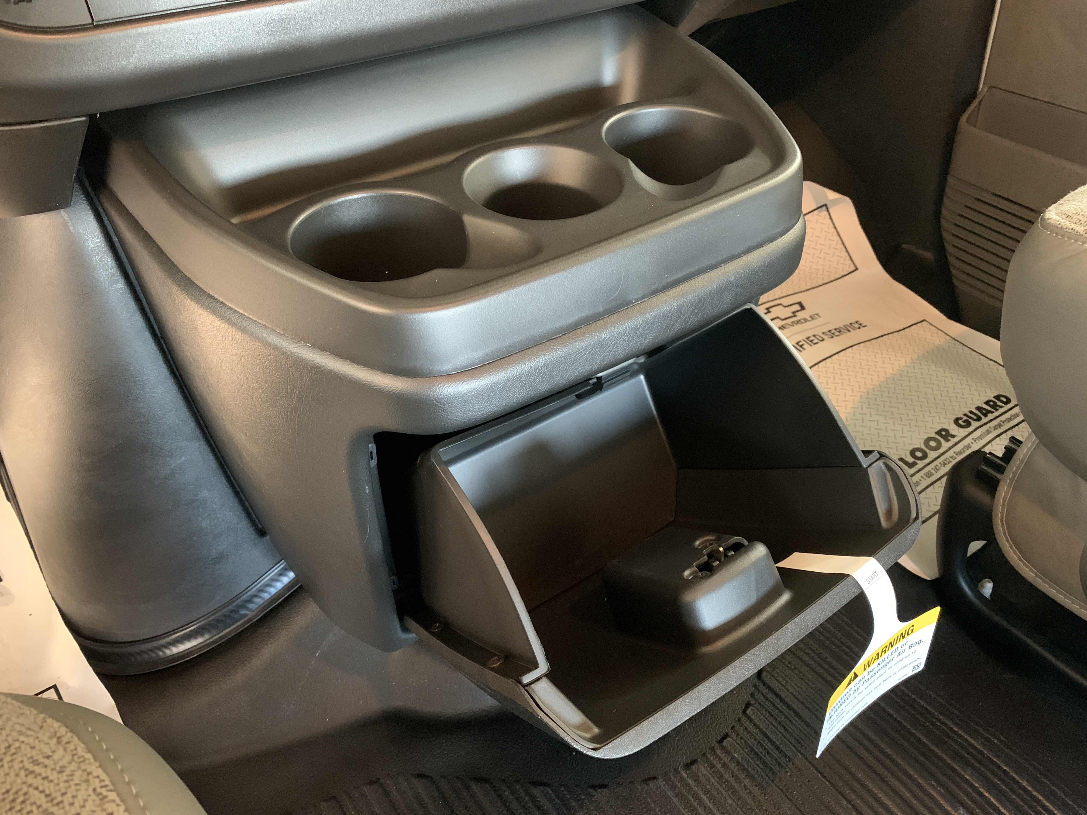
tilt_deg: -41.2
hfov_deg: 67.3
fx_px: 816
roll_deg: +2.9
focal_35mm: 26
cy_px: 408
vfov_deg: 53.1
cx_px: 544
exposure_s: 1/30
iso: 800
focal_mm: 4.25
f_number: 1.8
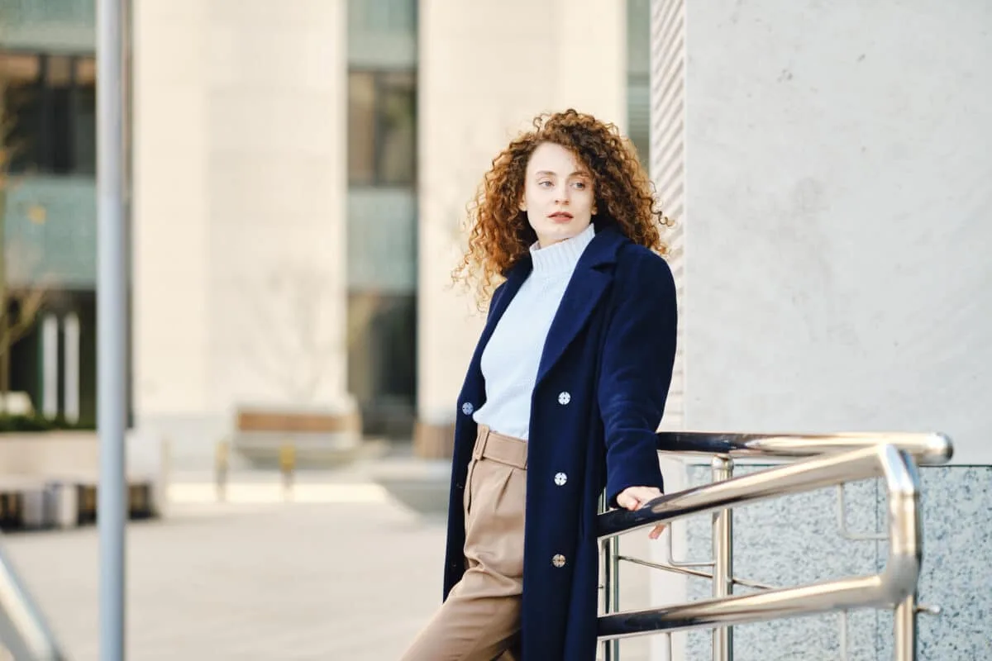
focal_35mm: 135
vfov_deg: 10.2
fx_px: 3720
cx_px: 496
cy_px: 330
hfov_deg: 15.2
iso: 160
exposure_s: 1/320
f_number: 2
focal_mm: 90
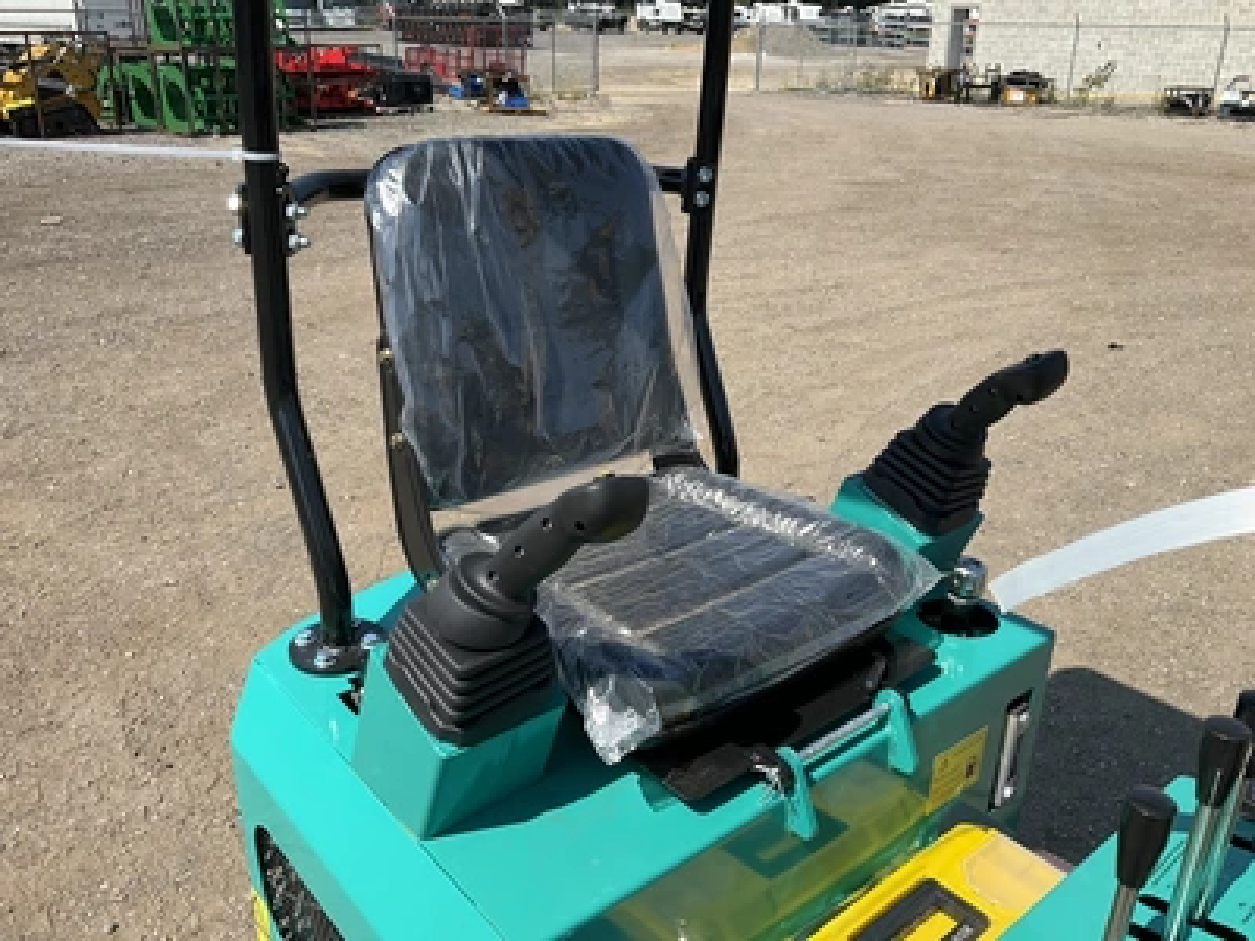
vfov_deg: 48.2
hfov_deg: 61.7
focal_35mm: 29
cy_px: 470
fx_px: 1051
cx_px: 628
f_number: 1.8
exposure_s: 1/1534
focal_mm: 3
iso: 25
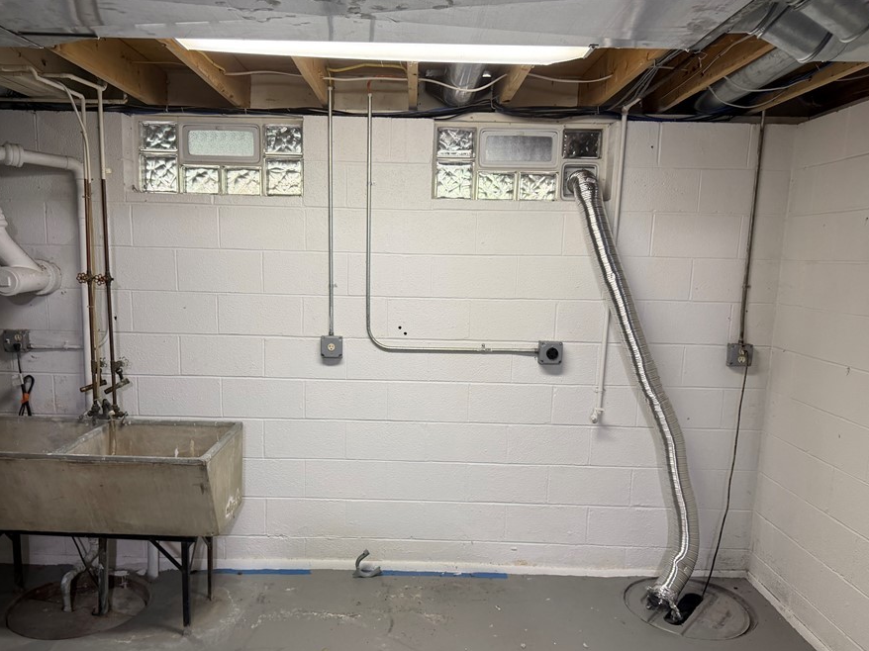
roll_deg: -0.7
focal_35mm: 28
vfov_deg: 49.5
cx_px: 393
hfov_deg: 63.3
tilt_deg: -9.7
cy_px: 376
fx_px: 703
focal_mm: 6.76
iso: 250
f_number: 1.78
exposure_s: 1/60
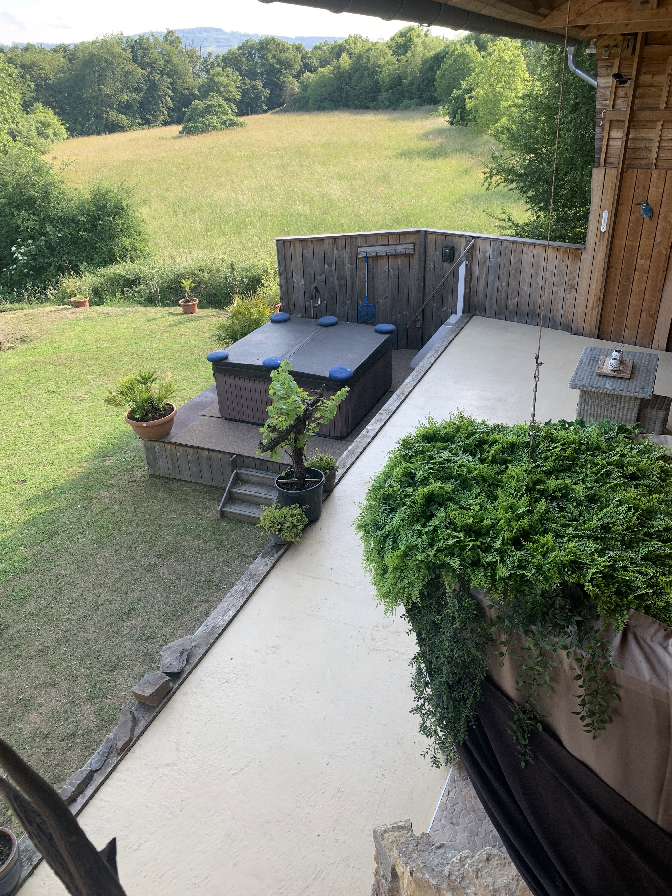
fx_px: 673
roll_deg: +1.7
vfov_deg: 67.3
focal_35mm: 26
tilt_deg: -29.3
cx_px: 336
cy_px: 448
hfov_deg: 53.1
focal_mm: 4.25
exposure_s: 1/242
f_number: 1.8
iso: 25
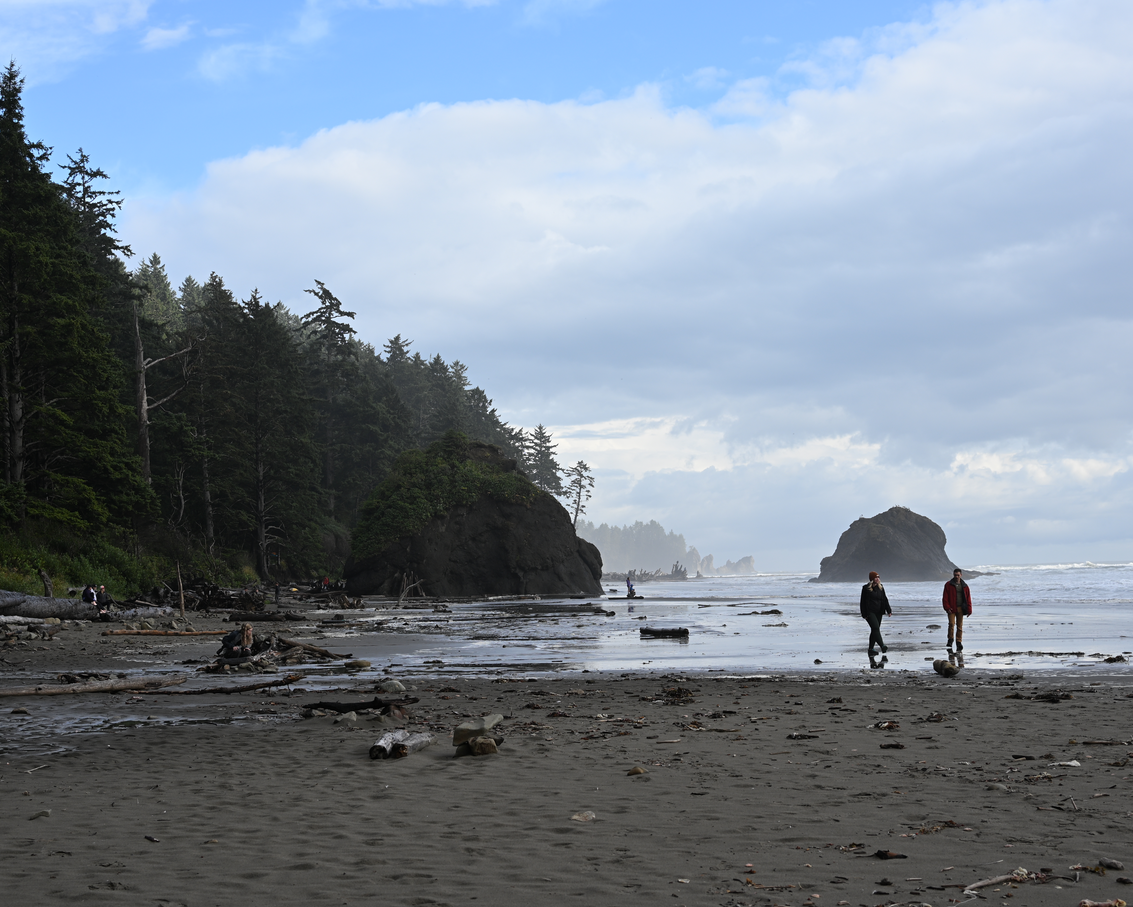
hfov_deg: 33.0
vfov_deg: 26.7
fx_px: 1911
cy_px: 454
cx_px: 560
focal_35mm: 57
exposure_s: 1/320
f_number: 6.3
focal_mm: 50
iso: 100
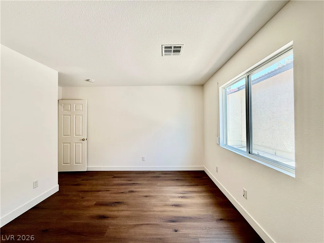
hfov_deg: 102.1
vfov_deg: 85.7
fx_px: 131
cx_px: 162
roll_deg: +0.2
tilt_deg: +1.3
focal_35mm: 14
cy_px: 122
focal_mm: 2.22
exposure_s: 1/105
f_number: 2.2
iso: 64
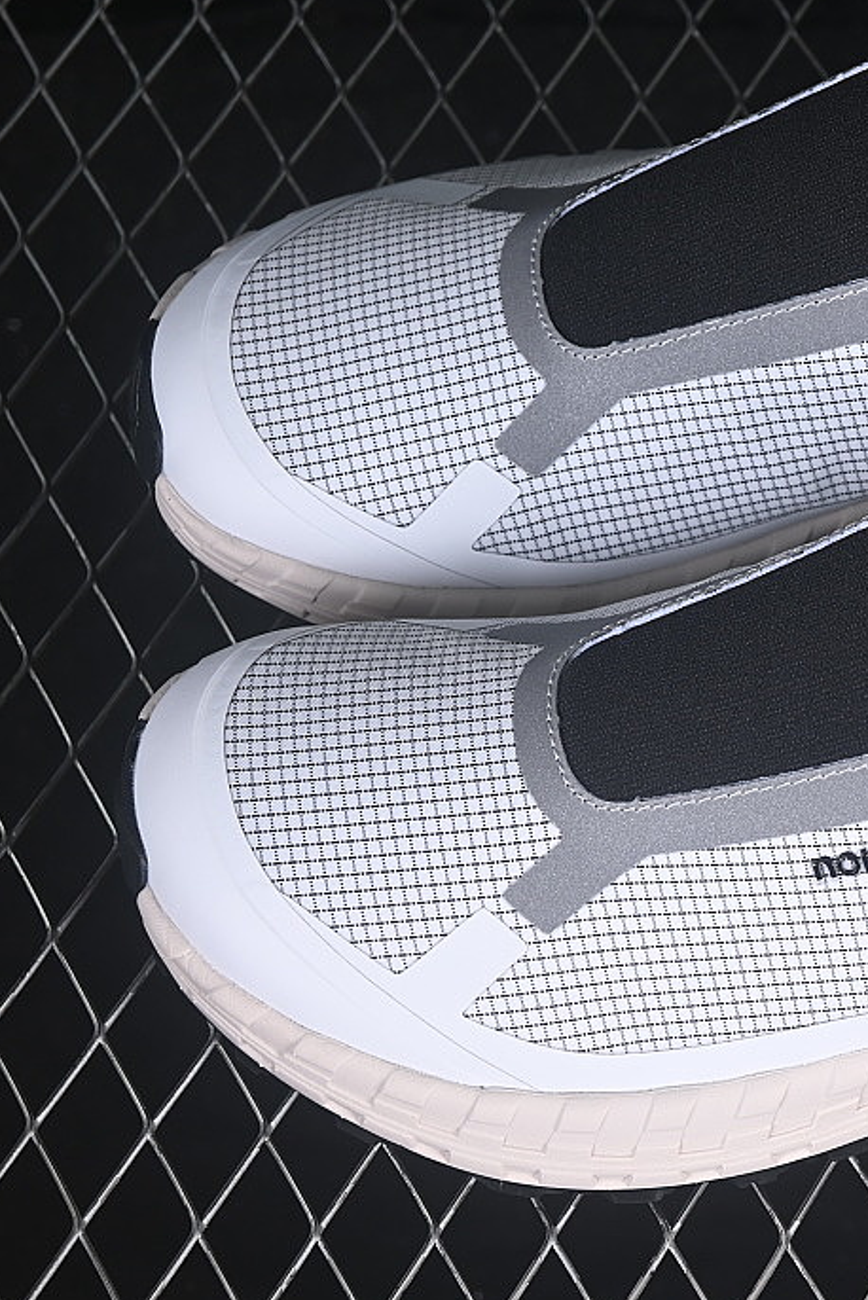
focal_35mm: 118
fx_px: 4263
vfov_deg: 17.3
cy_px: 644
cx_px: 902
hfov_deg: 11.5
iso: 160
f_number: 7.1
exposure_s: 1/80
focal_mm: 50
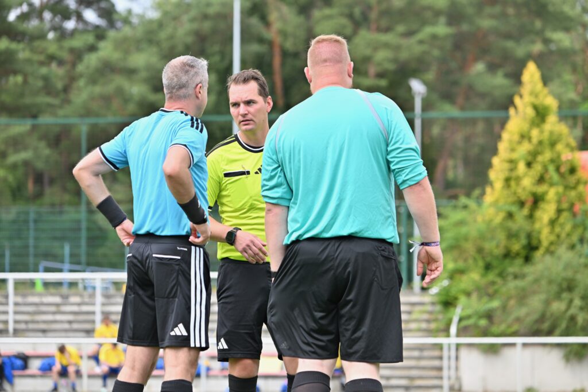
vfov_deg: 7.4
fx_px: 3022
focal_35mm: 185
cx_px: 294
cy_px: 196
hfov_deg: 11.1
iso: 720
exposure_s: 1/1600
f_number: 5.3
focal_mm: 185
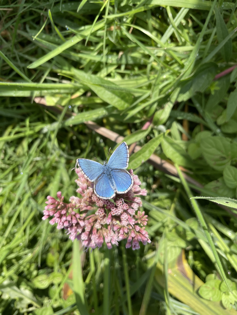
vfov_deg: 67.3
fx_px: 237
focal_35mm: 26
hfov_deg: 53.1
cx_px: 118
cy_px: 158
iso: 32
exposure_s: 1/1490
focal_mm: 4.2
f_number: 1.6
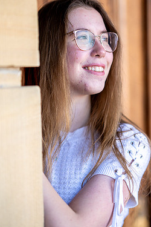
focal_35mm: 102
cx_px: 79
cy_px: 112
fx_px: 642
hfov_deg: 13.4
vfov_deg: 20.0
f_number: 1.4
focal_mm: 85
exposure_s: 1/1600
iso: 500
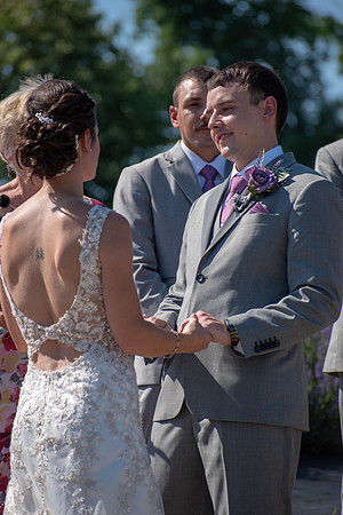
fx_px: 4502
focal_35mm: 315
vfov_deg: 6.5
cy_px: 258
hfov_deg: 4.4
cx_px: 172
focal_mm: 210
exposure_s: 1/2000
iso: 280
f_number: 5.6
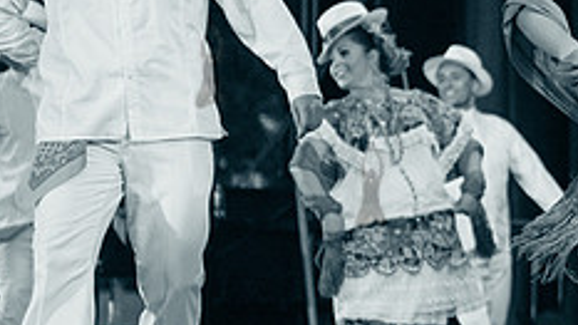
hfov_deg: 11.5
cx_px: 690
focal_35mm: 183
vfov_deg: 6.6
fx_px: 2804
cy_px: 63
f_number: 2.8
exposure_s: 1/1000
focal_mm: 66
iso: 4000
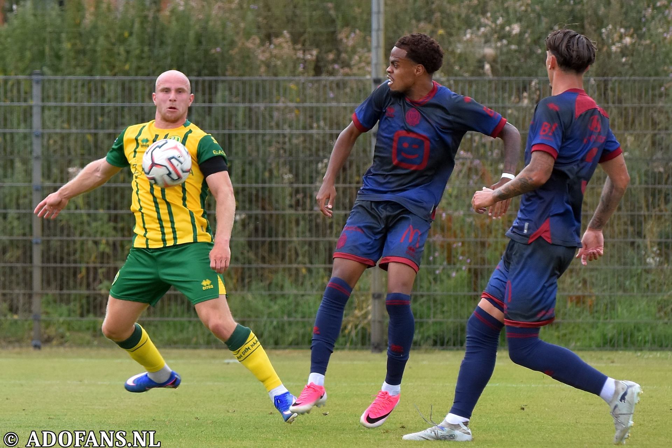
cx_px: 336
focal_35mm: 232
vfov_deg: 5.9
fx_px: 4340
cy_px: 224
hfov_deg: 8.9
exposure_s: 1/1000
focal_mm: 155
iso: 450
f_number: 4
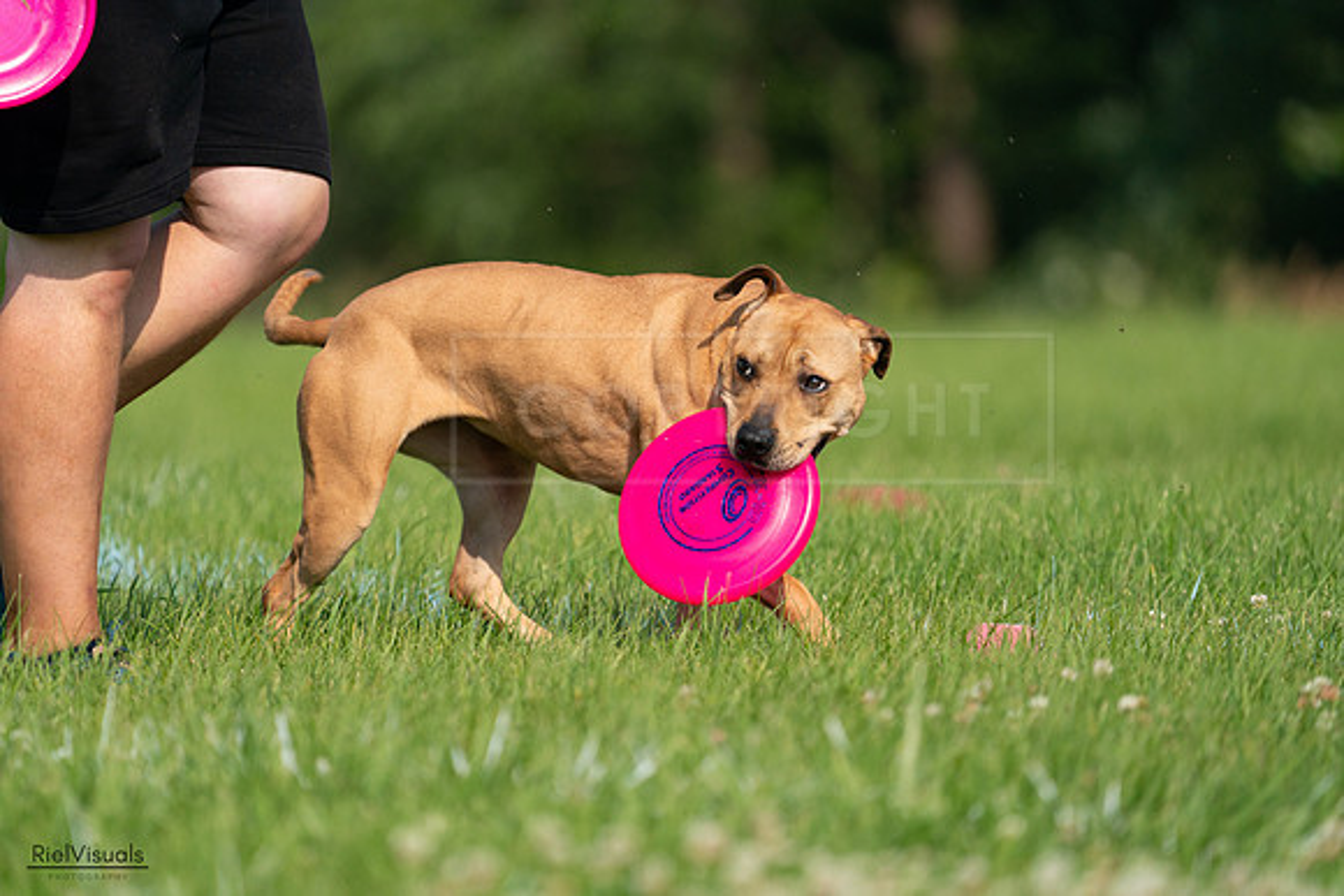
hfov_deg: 4.1
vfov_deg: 2.8
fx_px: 18670
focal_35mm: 500
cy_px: 448
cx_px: 672
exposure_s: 1/4000
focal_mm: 500
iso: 800
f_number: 6.3
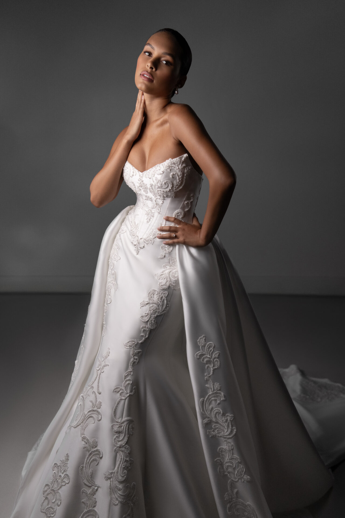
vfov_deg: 44.5
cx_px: 172
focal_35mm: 44
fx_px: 632
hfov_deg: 30.5
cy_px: 259
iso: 800
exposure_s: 1/4000
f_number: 2.8
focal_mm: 44
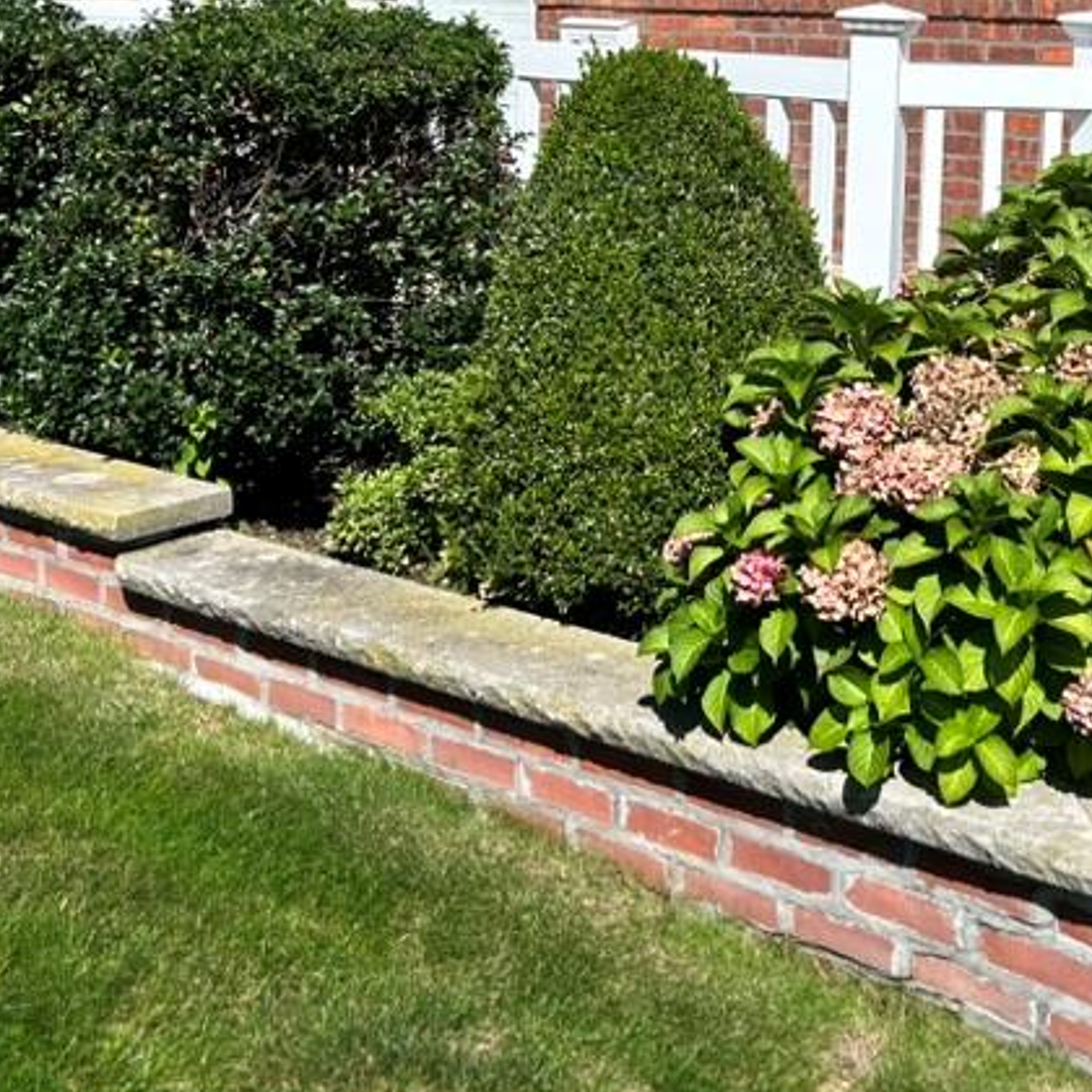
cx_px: 884
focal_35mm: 56
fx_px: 1999
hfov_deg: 29.8
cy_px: 122
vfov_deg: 29.4
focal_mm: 5.7
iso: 50
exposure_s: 1/3831
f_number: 1.5
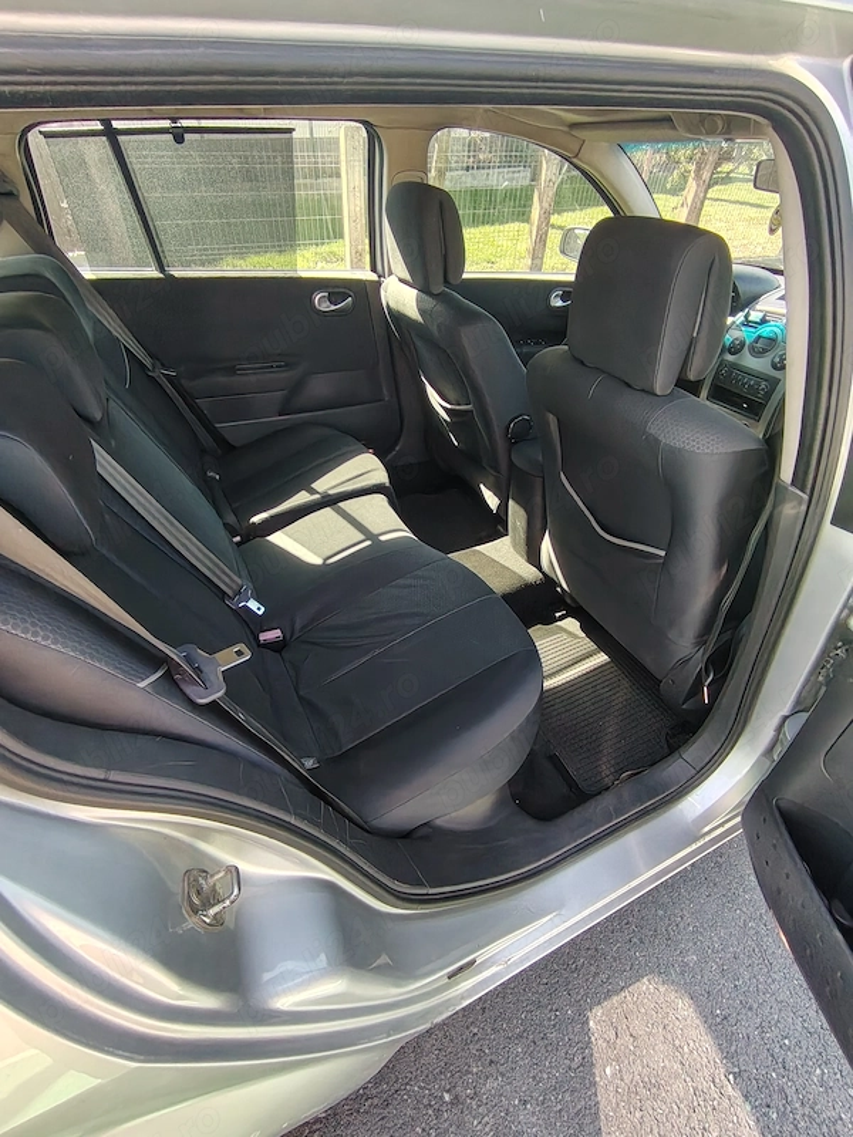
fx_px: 559
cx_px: 426
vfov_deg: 91.0
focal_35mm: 17
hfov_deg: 74.7
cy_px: 568
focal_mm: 1.42
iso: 126
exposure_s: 1/120
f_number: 2.2
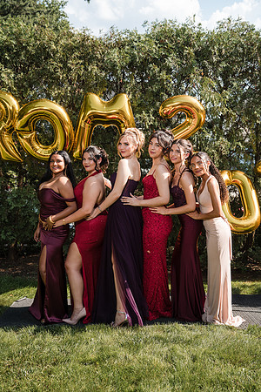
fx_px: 413
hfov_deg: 35.1
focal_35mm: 38
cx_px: 130
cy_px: 196
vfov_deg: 50.7
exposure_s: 1/250
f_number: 5
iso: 100
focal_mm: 38
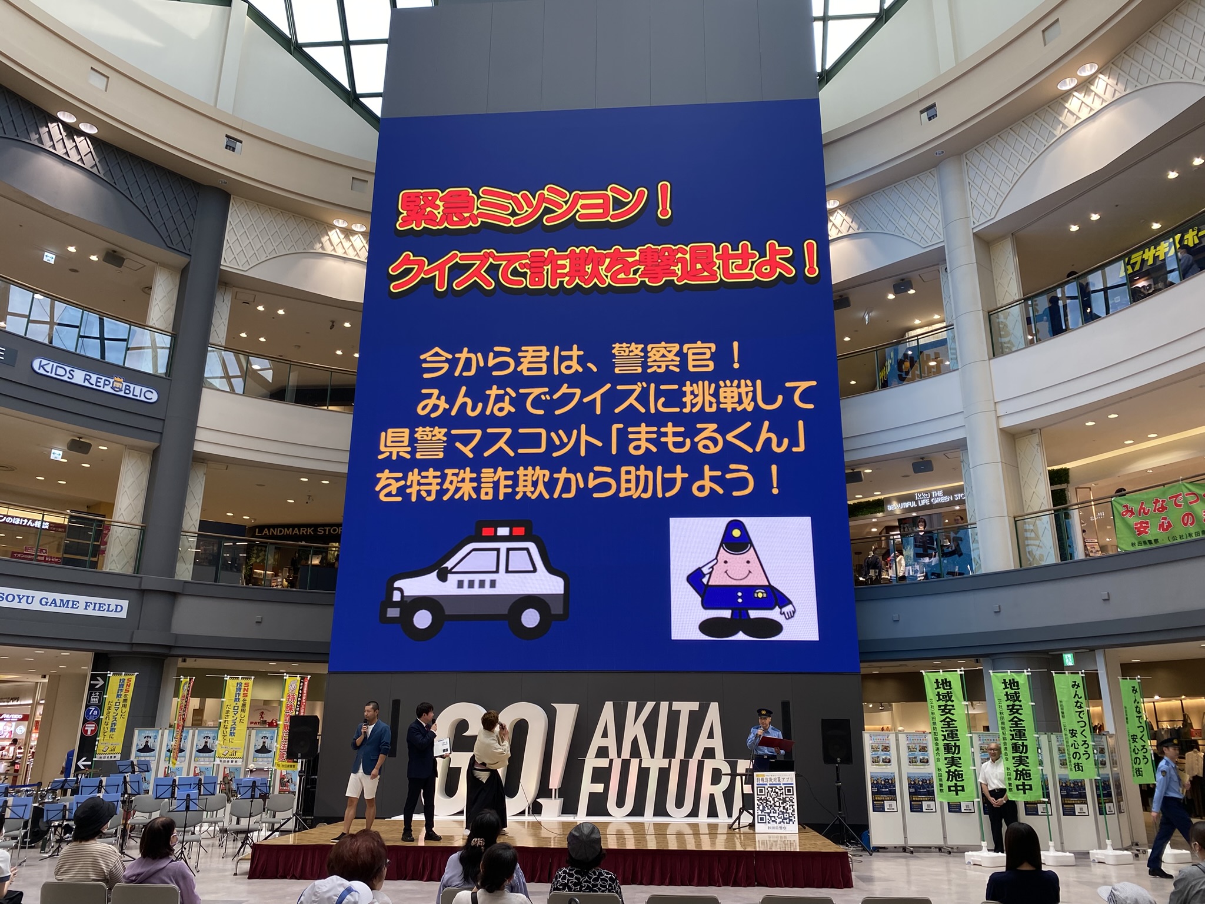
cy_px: 452
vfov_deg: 53.1
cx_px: 602
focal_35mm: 26
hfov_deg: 67.3
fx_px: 905
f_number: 1.8
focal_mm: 4.25
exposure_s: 1/116
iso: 40
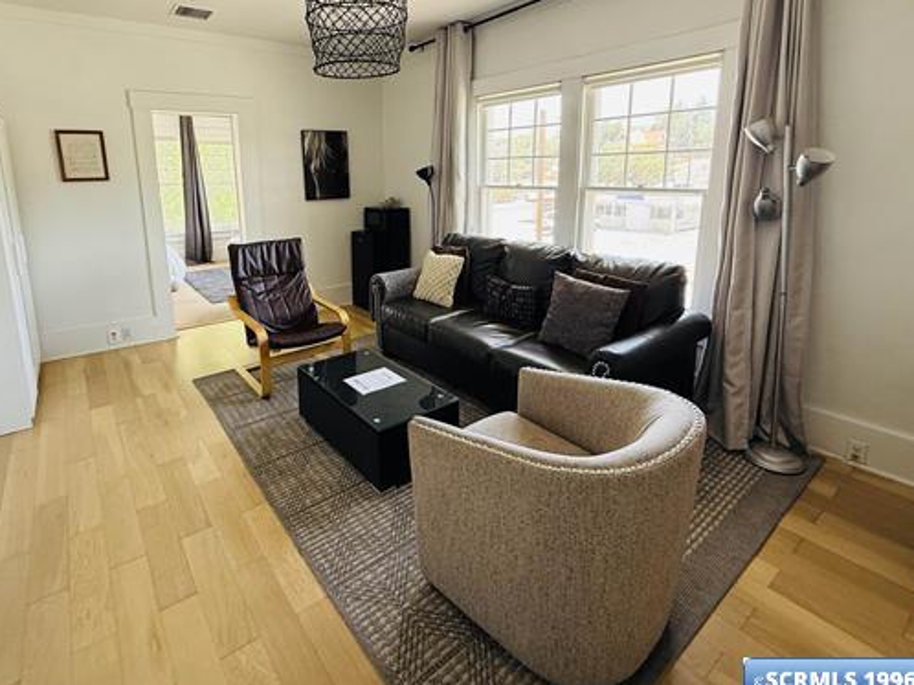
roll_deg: +1.0
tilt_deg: -10.8
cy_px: 261
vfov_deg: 70.5
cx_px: 400
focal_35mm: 18
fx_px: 475
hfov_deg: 87.4
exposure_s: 1/99
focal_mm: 2.22
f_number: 2.2
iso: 100
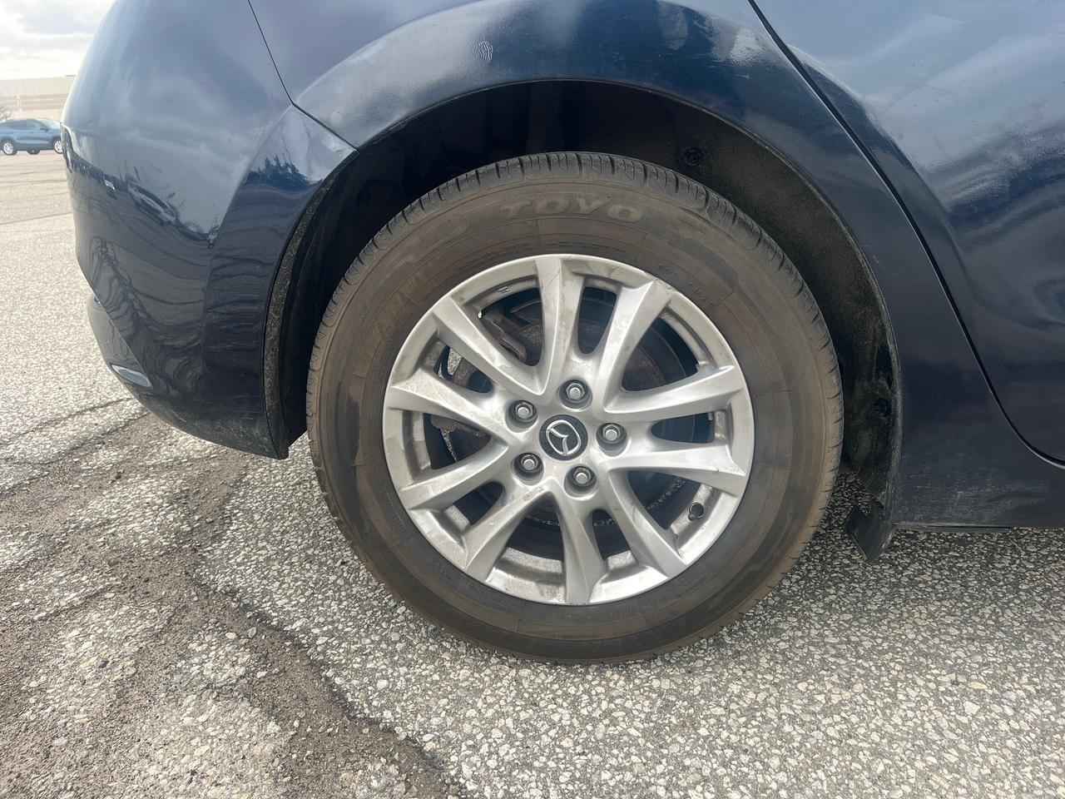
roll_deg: +1.2
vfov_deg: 53.1
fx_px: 800
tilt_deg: -18.9
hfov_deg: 67.3
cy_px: 400
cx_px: 532
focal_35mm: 26
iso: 50
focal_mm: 5.1
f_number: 1.6
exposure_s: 1/333
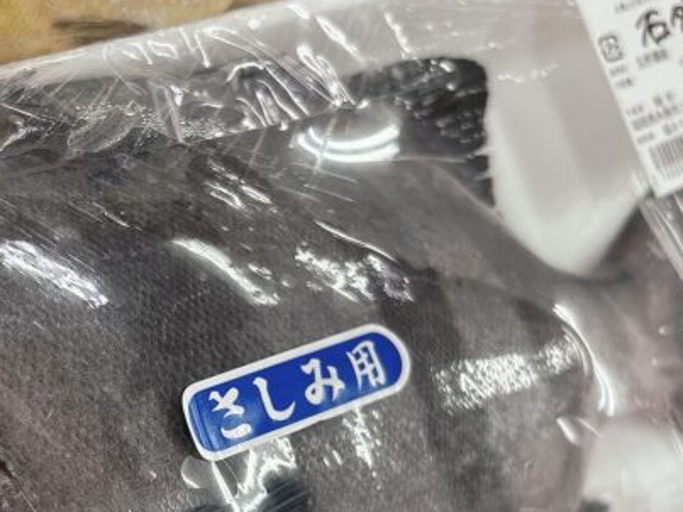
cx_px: 156
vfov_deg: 23.2
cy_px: 426
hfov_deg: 30.6
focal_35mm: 62
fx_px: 1223
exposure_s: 1/60
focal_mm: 5.96
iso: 80
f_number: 1.6
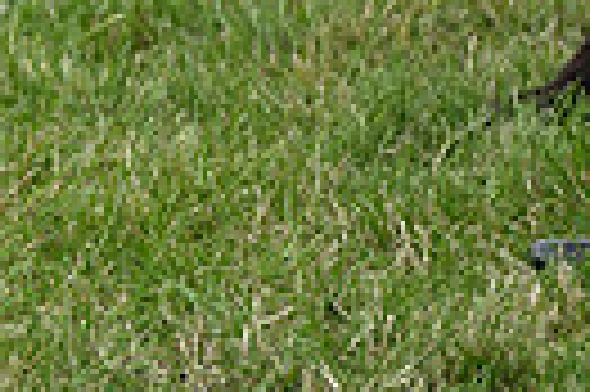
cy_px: -421
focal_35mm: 866
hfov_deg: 2.4
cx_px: -622
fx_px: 14175
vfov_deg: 1.6
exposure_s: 1/1000
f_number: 4.5
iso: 220
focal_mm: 195
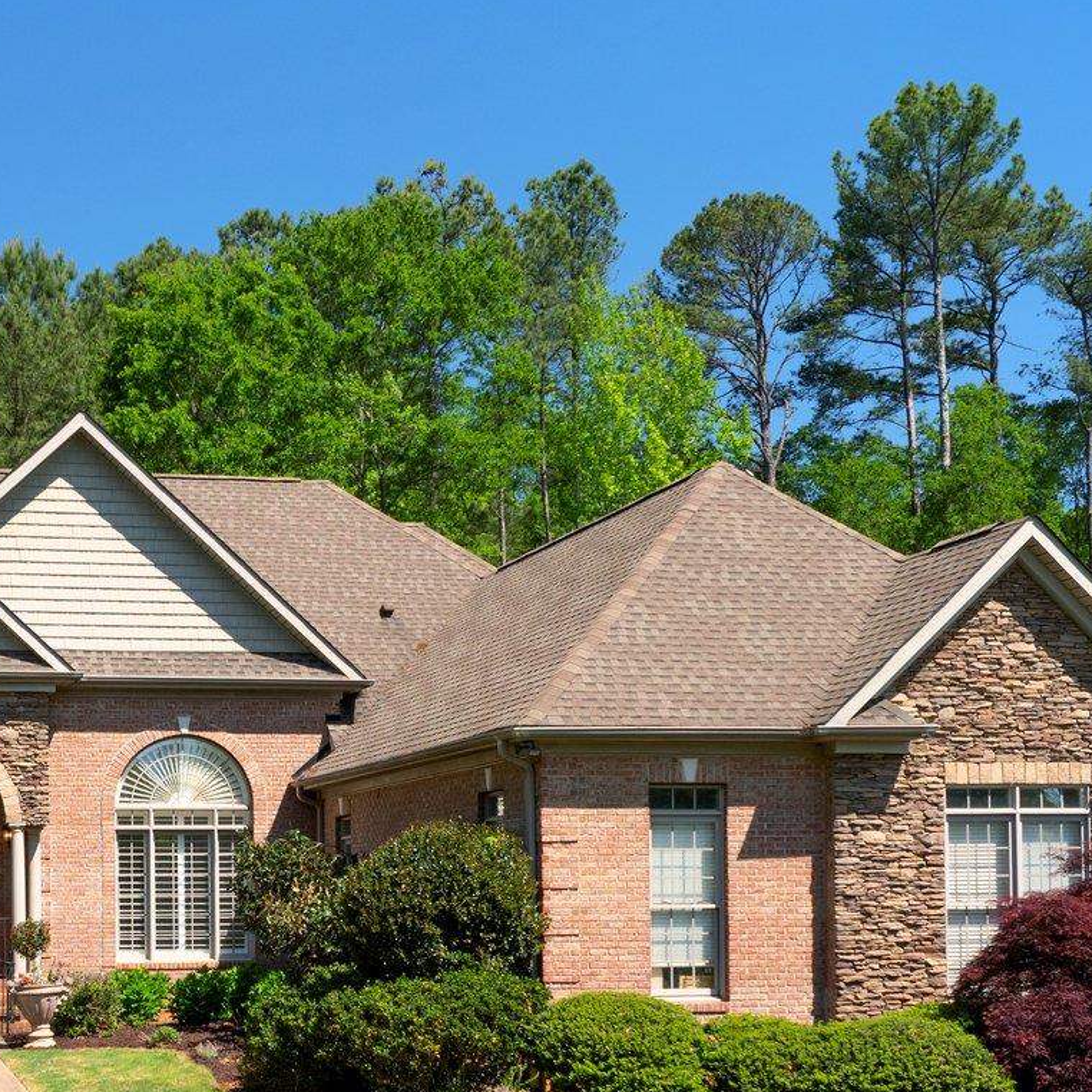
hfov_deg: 29.2
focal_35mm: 57
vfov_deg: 29.4
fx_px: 2034
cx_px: 185
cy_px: 861
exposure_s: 1/50
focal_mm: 12.29
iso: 100
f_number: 5
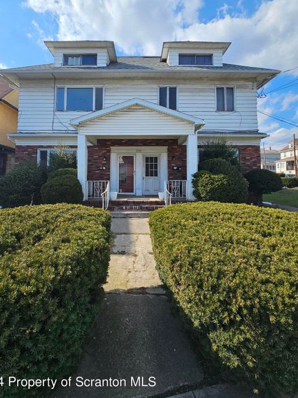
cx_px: 137
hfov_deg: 81.5
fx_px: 172
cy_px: 173
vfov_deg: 97.6
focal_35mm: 15
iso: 50
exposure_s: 1/1967
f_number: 2.2
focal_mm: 2.2
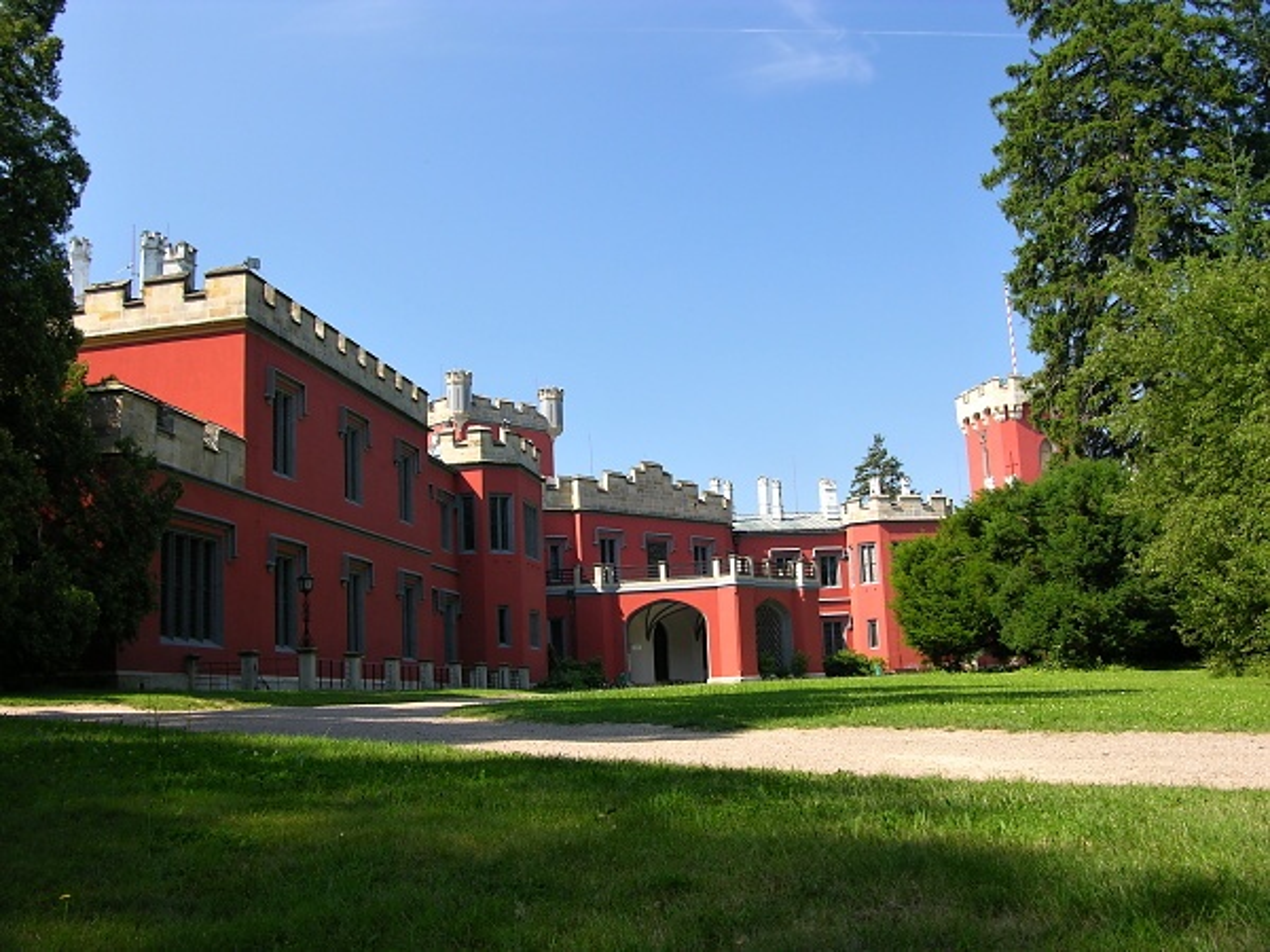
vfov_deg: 40.7
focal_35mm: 35
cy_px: 476
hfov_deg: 52.6
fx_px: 1284
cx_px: 635
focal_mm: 8.9
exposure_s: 1/116
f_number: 3.5
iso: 50
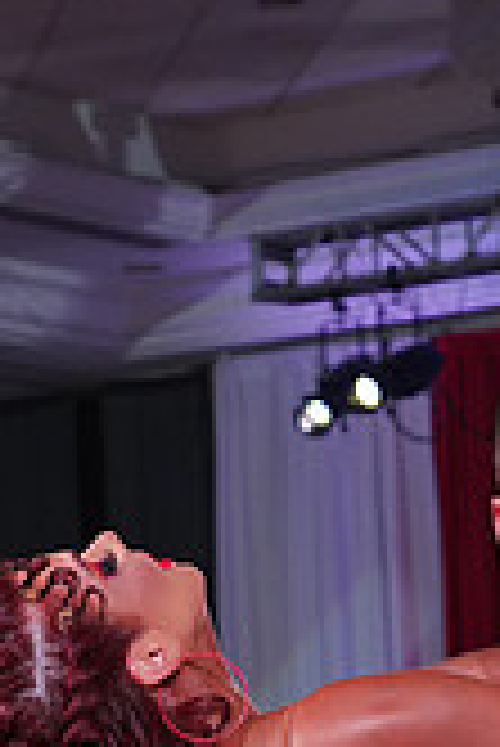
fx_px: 4781
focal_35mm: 230
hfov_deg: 6.0
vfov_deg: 8.7
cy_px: 1202
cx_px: 403
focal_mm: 66
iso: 1600
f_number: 6.3
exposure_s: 1/160
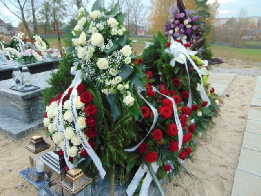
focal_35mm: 25
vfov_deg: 54.9
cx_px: 130
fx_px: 188
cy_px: 98
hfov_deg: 69.4
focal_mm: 4.5
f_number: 3
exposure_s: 1/250
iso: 80
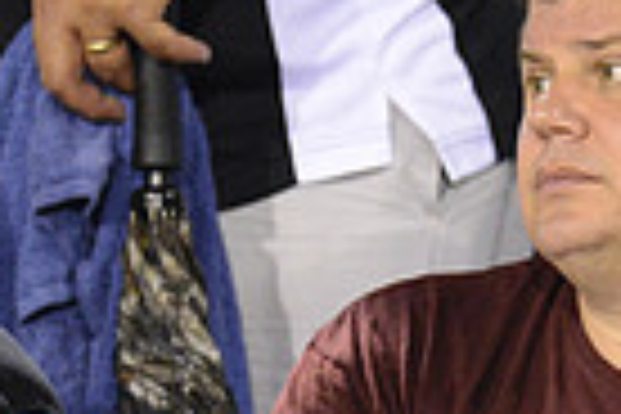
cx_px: 711
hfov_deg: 1.2
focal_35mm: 1676
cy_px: 486
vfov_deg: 0.8
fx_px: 28909
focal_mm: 400
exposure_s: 1/125
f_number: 2.8
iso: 6400
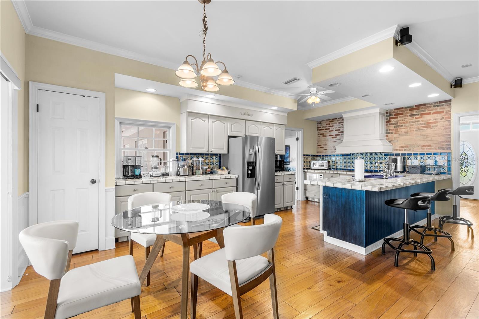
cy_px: 160
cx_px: 240
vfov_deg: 77.3
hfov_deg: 100.4
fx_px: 200
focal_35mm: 15
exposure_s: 1.6
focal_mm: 10
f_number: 7.1
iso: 100
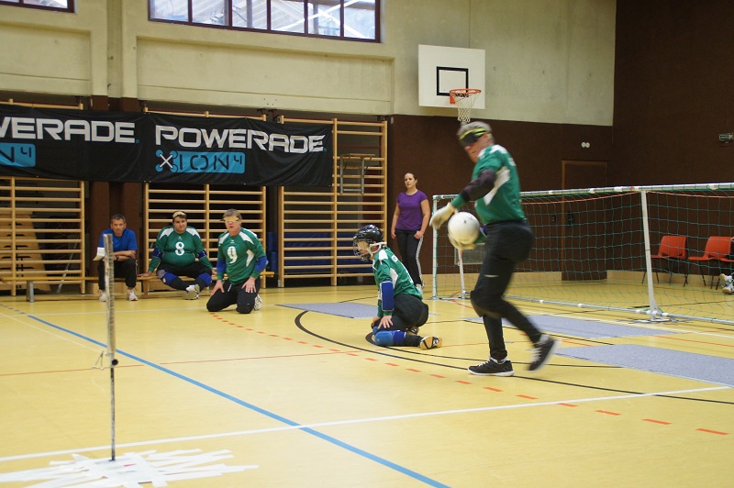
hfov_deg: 37.9
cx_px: 367
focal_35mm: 52
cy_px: 244
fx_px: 1070
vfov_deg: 25.7
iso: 1600
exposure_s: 1/50
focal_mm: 35
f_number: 4.5
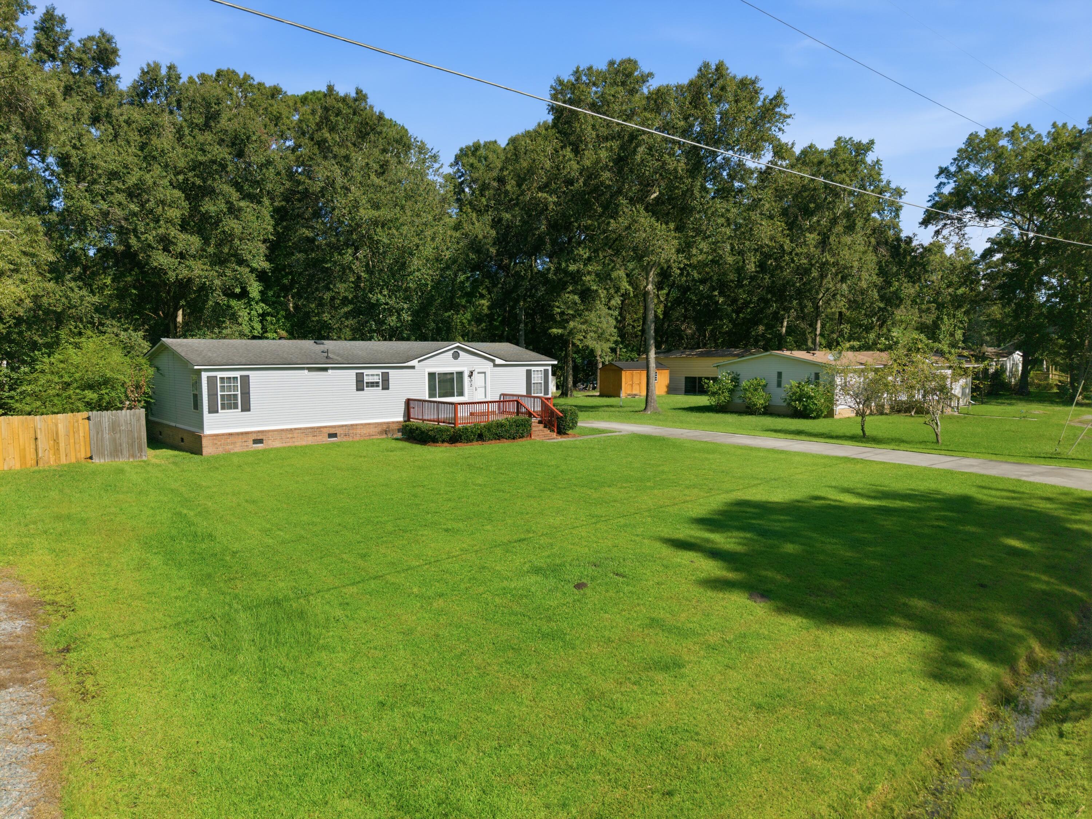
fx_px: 757
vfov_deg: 56.8
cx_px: 546
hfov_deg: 71.6
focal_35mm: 24
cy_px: 410
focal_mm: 8.7
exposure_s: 1/640
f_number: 1.8
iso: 170
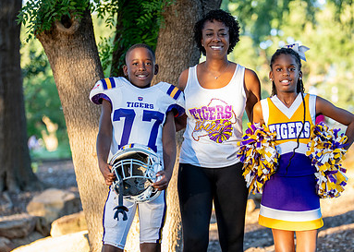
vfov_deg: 16.6
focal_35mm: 86
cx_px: 233
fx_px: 864
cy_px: 172
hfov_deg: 23.1
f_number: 1.2
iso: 250
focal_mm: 50
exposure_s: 1/400
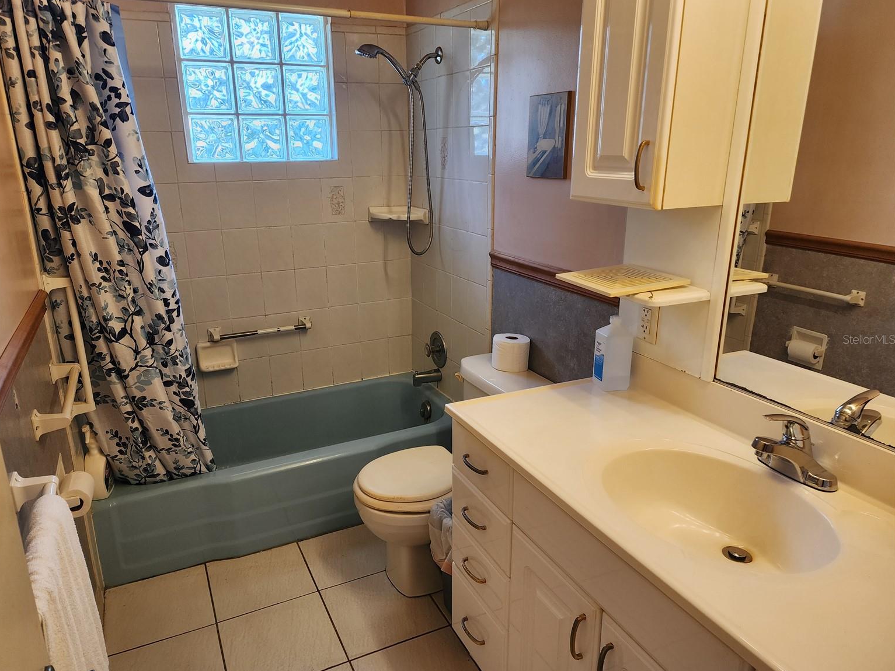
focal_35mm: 24
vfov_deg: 56.8
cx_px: 431
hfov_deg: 71.6
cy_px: 339
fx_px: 621
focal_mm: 6.4
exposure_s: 1/180
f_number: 1.8
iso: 100
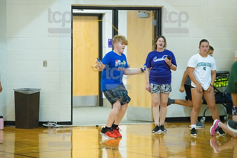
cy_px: 79
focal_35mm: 185
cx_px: 118
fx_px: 1218
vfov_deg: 7.4
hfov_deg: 11.1
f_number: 4.5
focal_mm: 185
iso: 6400
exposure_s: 1/640
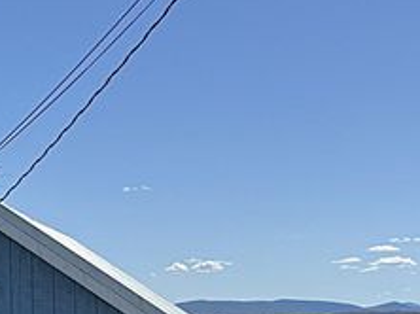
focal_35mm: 97
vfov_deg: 14.8
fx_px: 1176
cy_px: 345
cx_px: 142
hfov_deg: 20.2
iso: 80
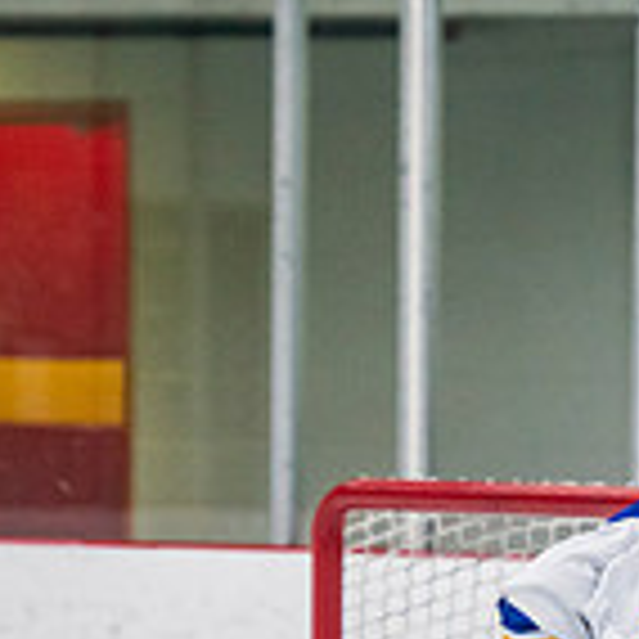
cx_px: 584
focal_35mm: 504
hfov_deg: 3.5
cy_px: 706
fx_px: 10526
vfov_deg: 3.5
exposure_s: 1/640
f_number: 3.2
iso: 2000
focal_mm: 125
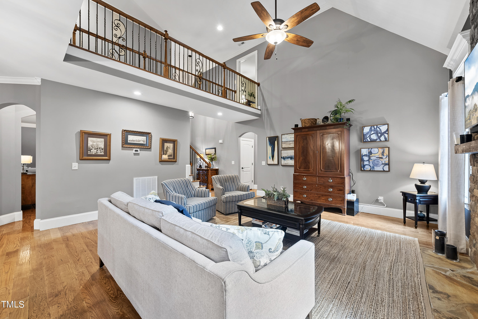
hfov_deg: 104.2
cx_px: 239
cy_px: 160
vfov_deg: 81.3
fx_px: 186
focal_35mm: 14
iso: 400
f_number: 7.1
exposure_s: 1/1.25
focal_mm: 14
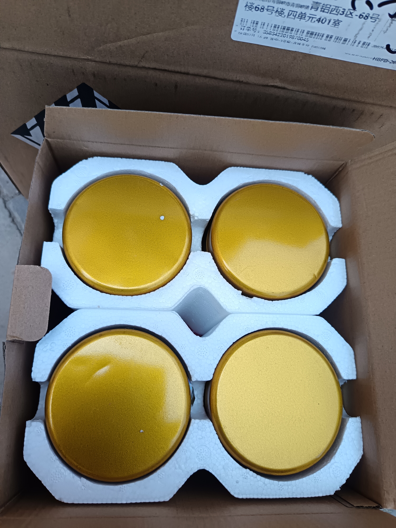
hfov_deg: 56.8
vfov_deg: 71.6
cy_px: 264
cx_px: 198
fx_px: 366
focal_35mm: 24
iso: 104
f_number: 1.75
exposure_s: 1/100
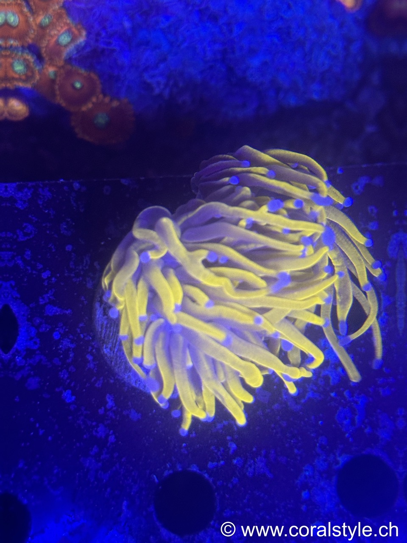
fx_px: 941
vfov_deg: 32.2
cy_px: 272
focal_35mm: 60
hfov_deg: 24.4
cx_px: 204
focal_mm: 6.86
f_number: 1.78
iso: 100
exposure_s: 1/60
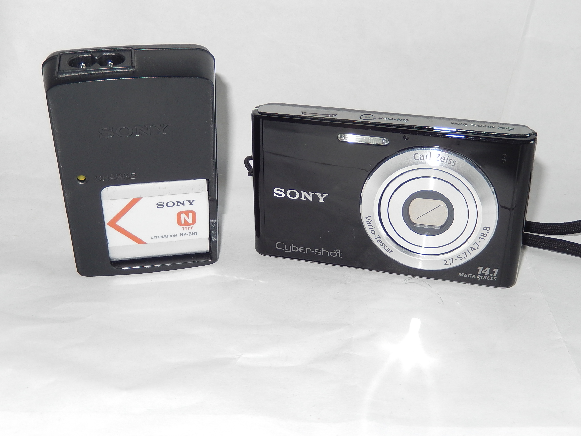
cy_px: 218
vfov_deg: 32.2
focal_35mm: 45
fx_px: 755
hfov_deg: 42.1
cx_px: 290
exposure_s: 1/30
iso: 200
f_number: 4.3
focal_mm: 8.1
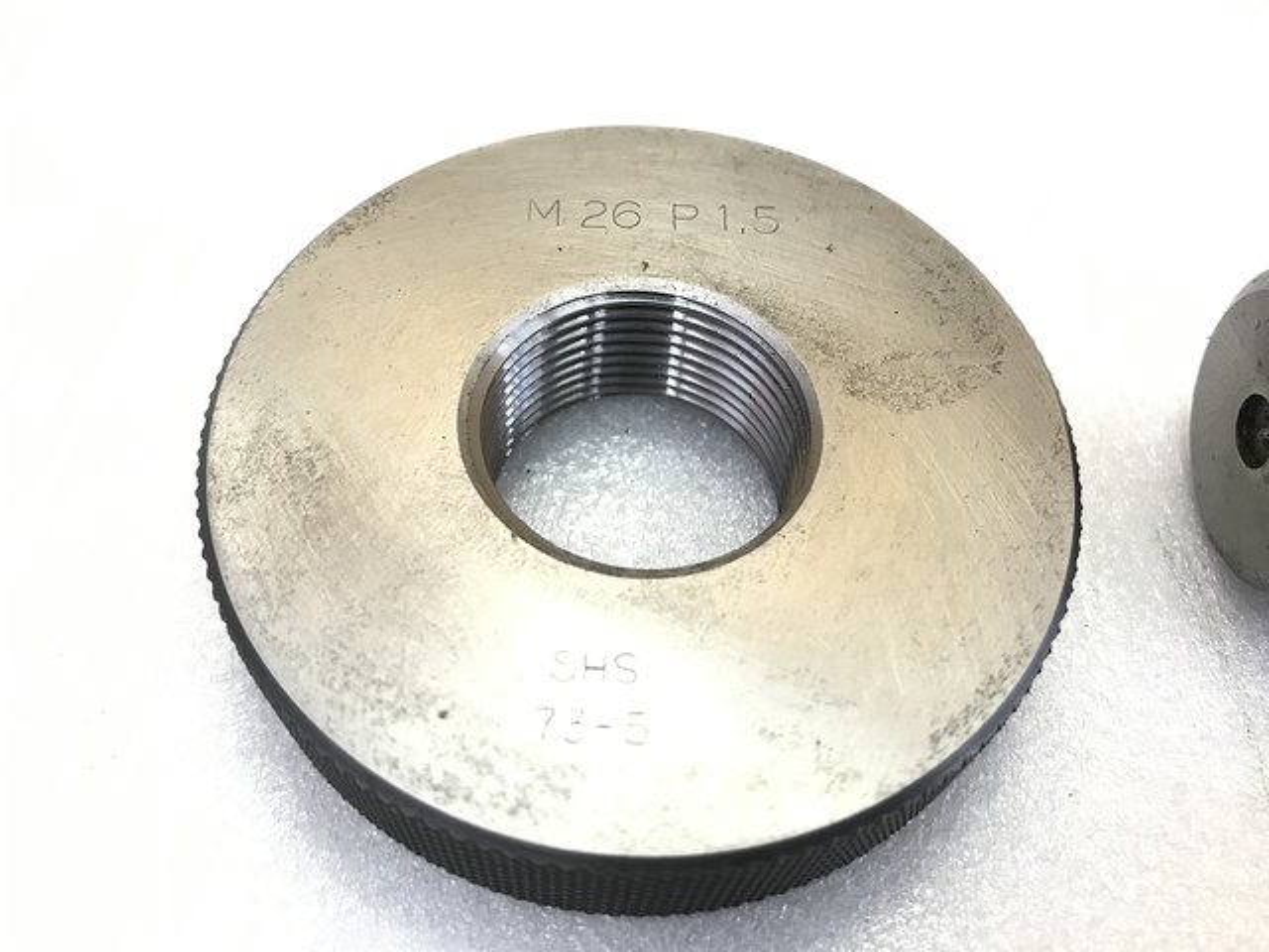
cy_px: 476
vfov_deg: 49.7
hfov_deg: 63.4
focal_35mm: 28
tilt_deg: -57.3
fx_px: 1026
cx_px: 634
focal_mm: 3.99
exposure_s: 1/33
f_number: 1.8
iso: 25
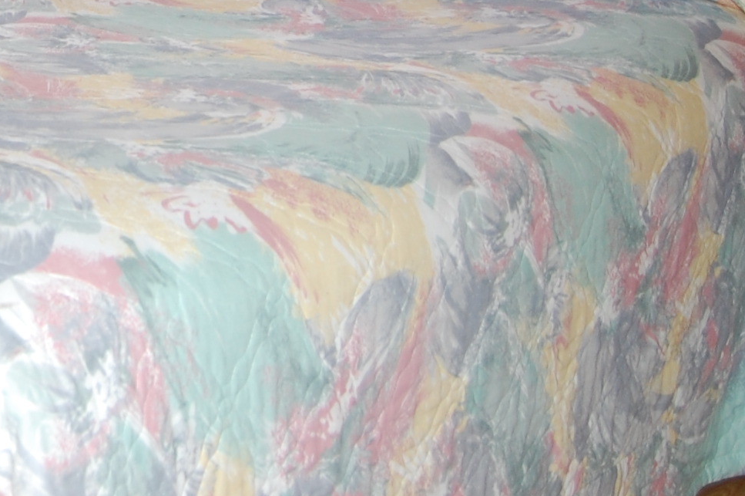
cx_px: -130
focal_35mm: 84
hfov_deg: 22.5
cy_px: -242
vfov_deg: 15.1
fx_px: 1737
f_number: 3.5
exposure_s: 1/60
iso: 400
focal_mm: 18
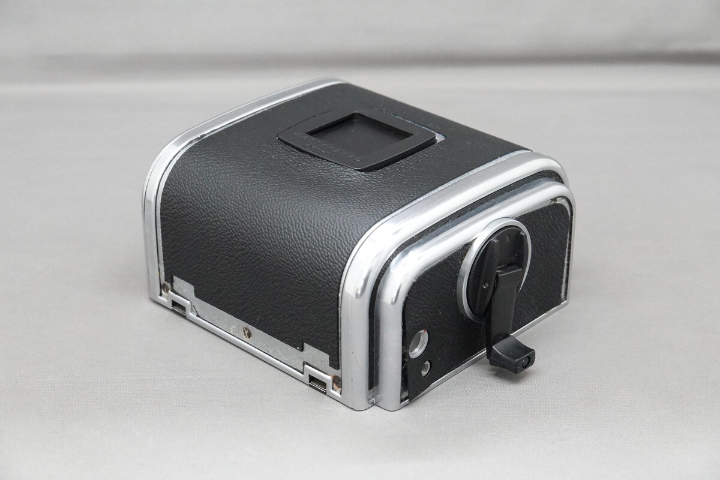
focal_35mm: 76
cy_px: 240
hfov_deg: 26.7
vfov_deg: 17.9
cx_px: 360
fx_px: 1520
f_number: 5.6
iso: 3200
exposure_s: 1/80
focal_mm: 27.98
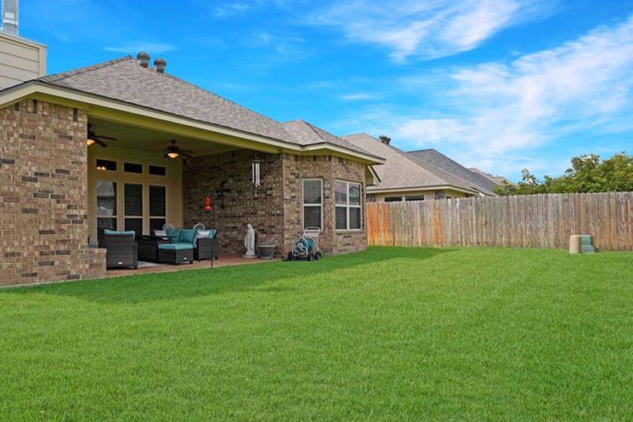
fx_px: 387
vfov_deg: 56.9
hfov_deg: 76.2
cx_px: 213
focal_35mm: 22
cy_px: 179
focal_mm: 16
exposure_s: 1/1000
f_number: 8
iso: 100
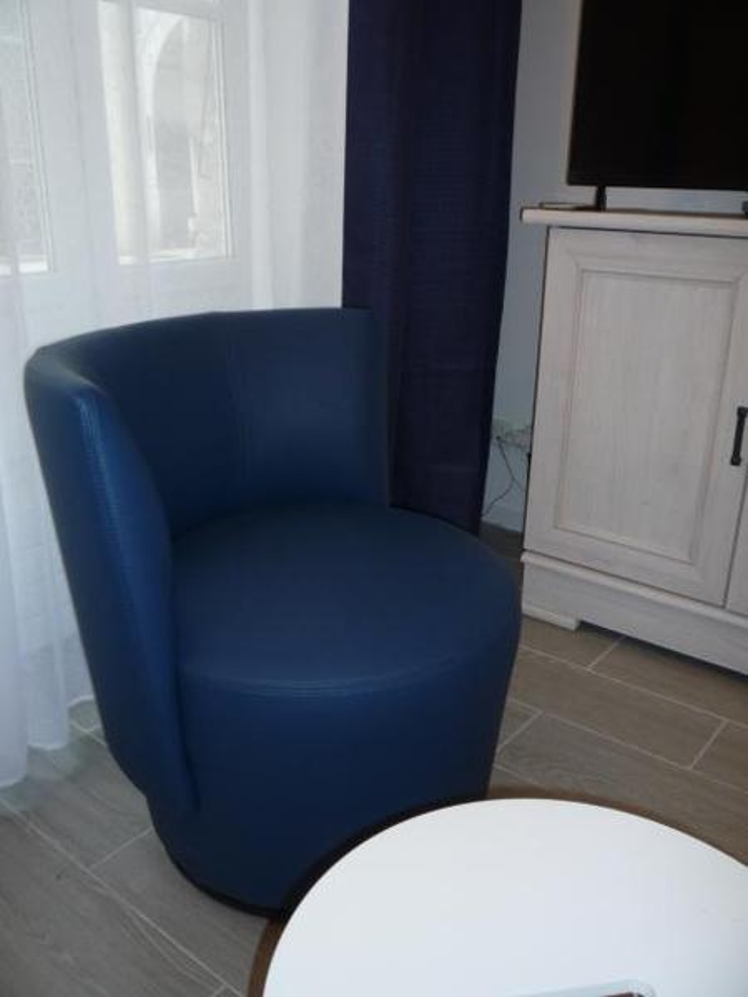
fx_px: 864
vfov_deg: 60.0
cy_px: 498
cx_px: 374
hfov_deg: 46.8
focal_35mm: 30
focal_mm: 5.2
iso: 100
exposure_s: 1/30
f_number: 3.3
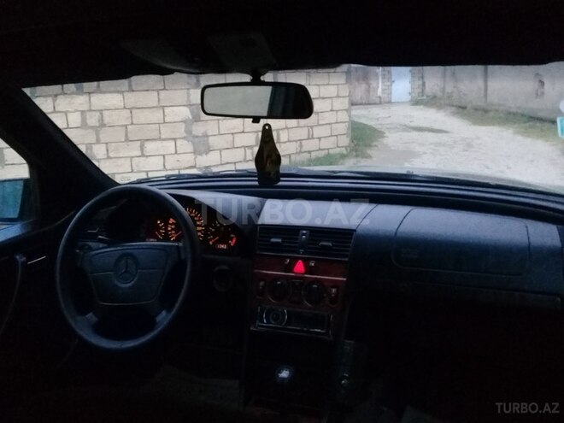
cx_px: 282
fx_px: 505
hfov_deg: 58.4
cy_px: 212
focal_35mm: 31
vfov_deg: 45.4
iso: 1000
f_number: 2.2
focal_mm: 3.3
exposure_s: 1/17
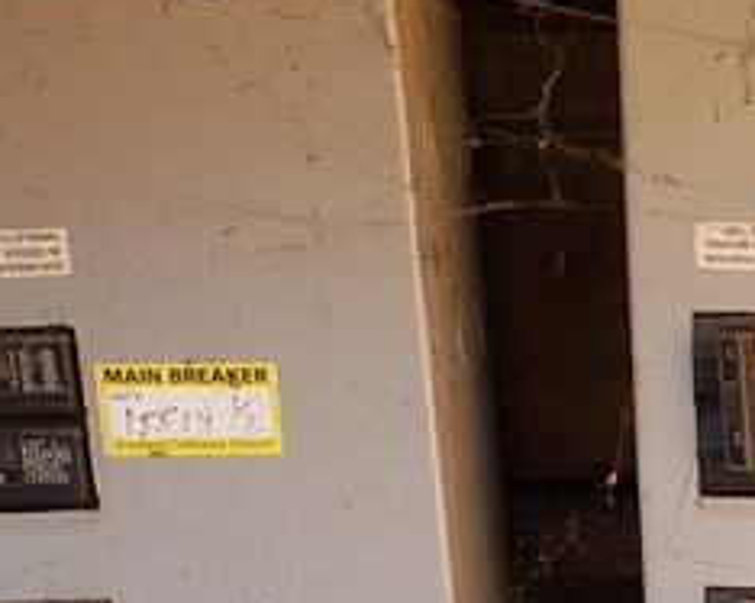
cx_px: 1262
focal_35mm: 111
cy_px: 1051
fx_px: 2479
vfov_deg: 12.7
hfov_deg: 15.4
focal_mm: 4.3
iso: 80
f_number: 2.4
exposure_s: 1/120
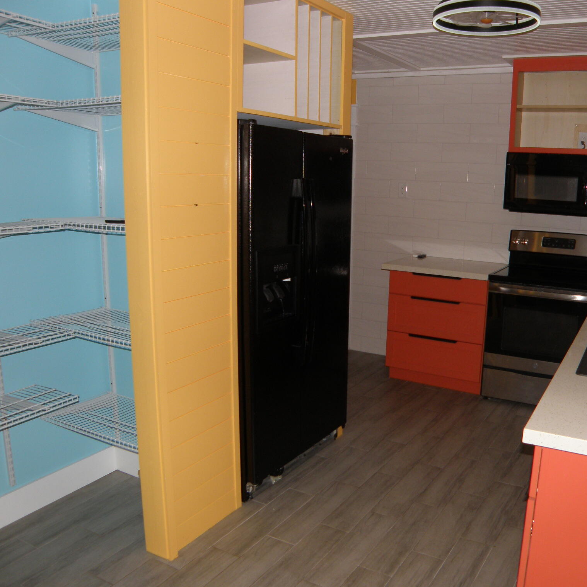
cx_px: 365
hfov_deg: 52.0
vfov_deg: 52.5
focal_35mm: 31
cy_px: 295
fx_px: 595
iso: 100
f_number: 2.8
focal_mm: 4.6
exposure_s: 1/1000
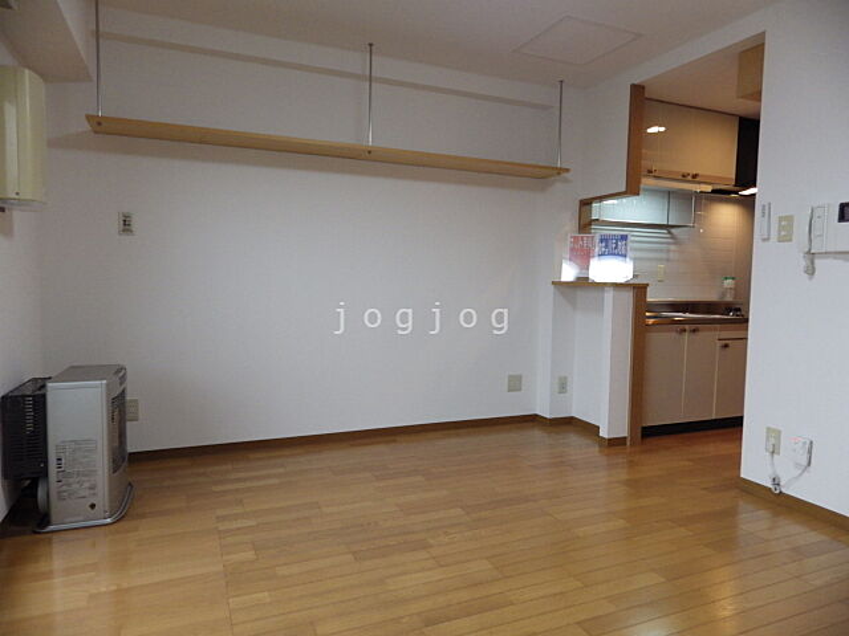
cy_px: 318
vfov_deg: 61.1
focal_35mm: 22
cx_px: 424
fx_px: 540
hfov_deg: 76.4
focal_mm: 4
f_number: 3.1
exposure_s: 1/45
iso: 250
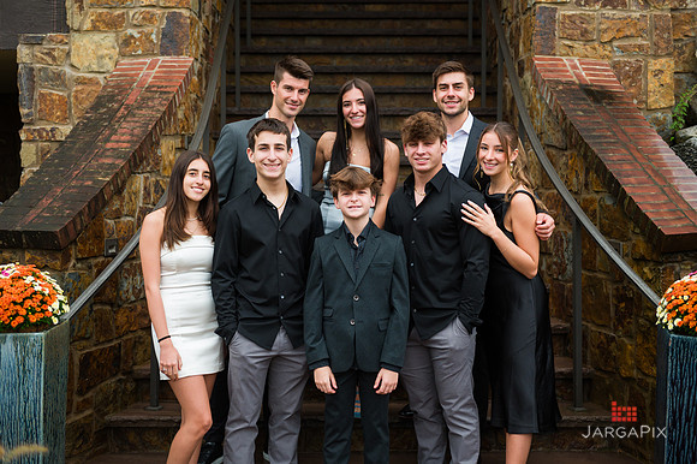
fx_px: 1019
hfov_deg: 37.8
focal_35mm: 53
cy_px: 220
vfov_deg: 25.6
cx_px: 349
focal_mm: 50
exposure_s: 1/500
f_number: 4
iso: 320
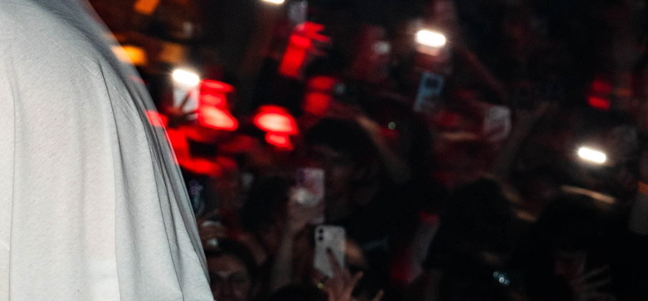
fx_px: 1882
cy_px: -28
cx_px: -17
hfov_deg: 18.9
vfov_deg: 9.1
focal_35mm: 114
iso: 1600
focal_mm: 44
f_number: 3.5
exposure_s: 1/50
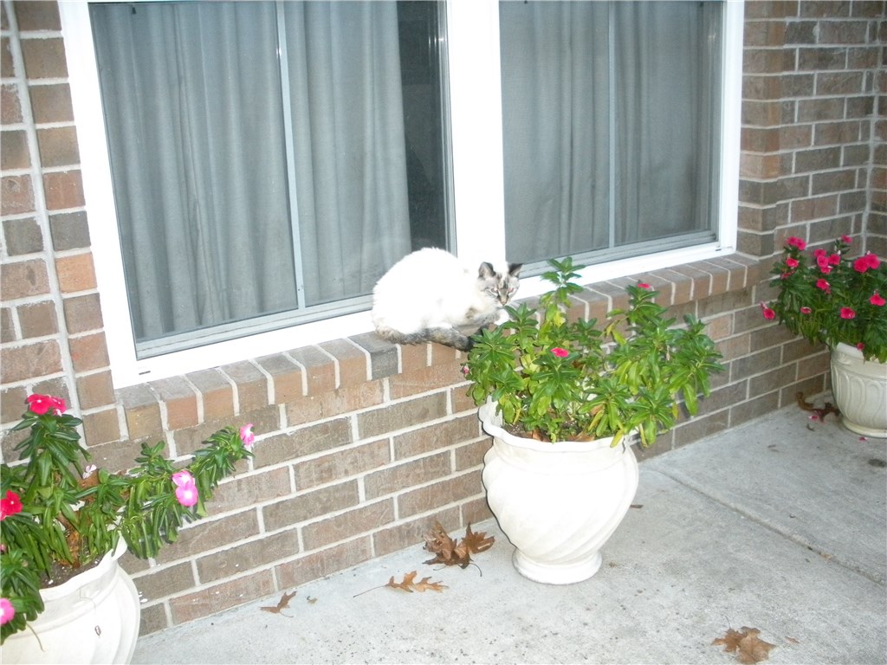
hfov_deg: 52.6
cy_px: 332
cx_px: 444
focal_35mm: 35
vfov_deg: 40.7
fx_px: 897
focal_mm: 6.3
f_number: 3.5
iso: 400
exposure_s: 1/60
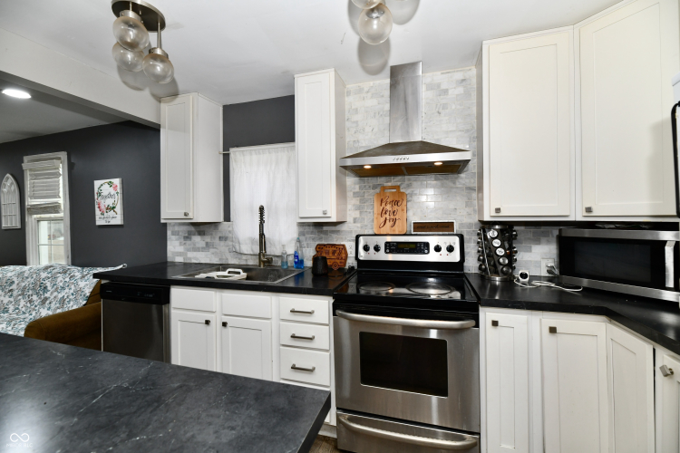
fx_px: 264
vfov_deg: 81.2
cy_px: 226
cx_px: 340
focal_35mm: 14
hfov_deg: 104.3
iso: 640
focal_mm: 14
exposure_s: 1/60
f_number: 6.3
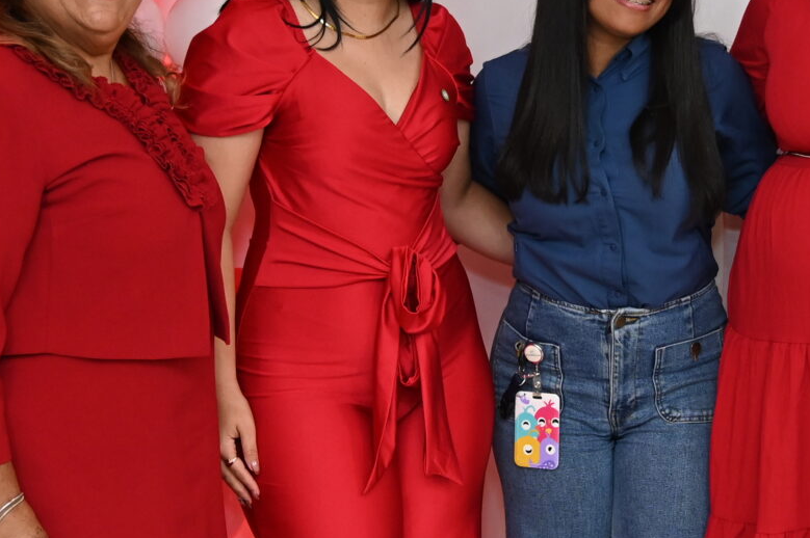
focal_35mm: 92
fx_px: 2068
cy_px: 263
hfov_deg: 21.9
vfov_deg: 14.8
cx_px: 616
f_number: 2.8
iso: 1600
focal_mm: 28
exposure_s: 1/200
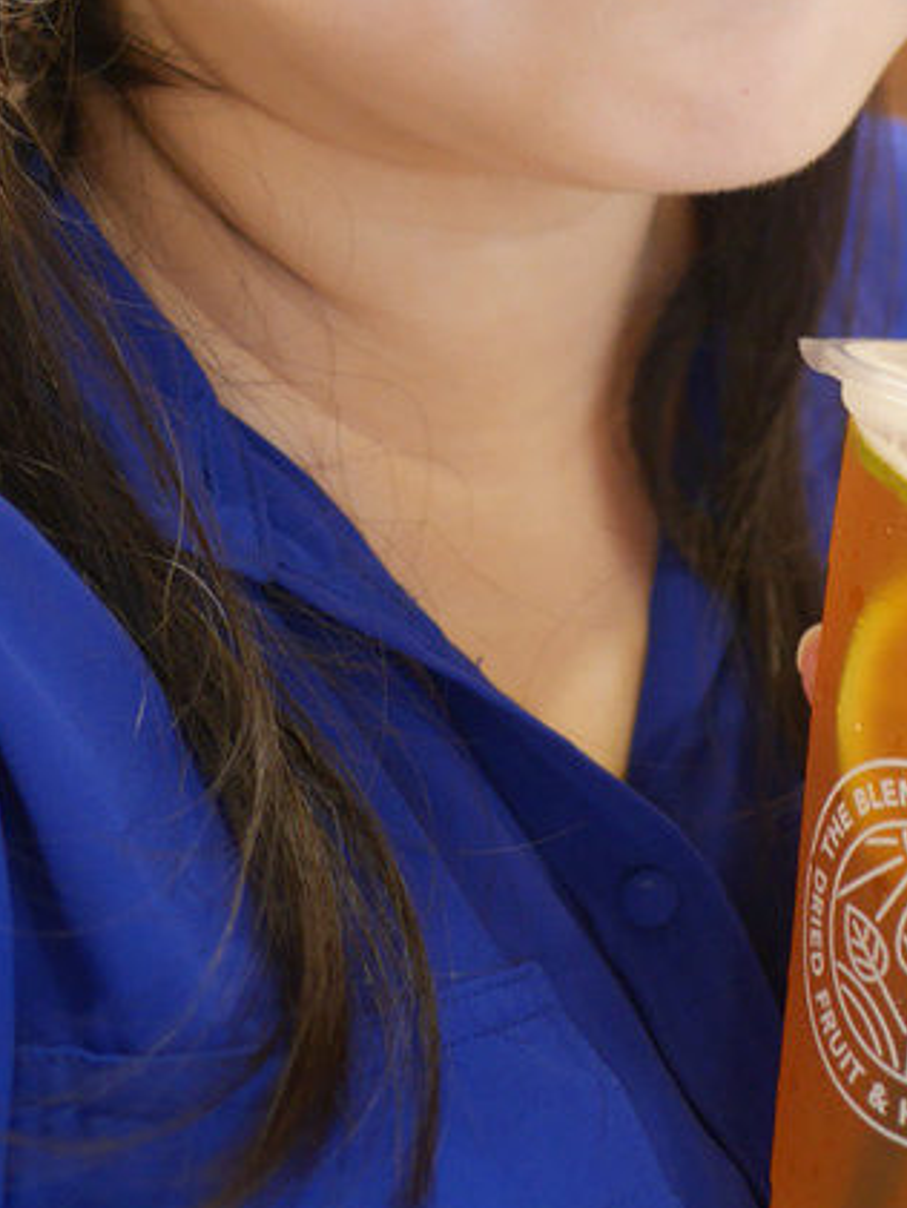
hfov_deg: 19.0
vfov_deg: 24.4
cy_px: 46
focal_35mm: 77
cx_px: 695
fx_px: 2689
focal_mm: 15
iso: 500
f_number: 1.7
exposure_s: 1/60
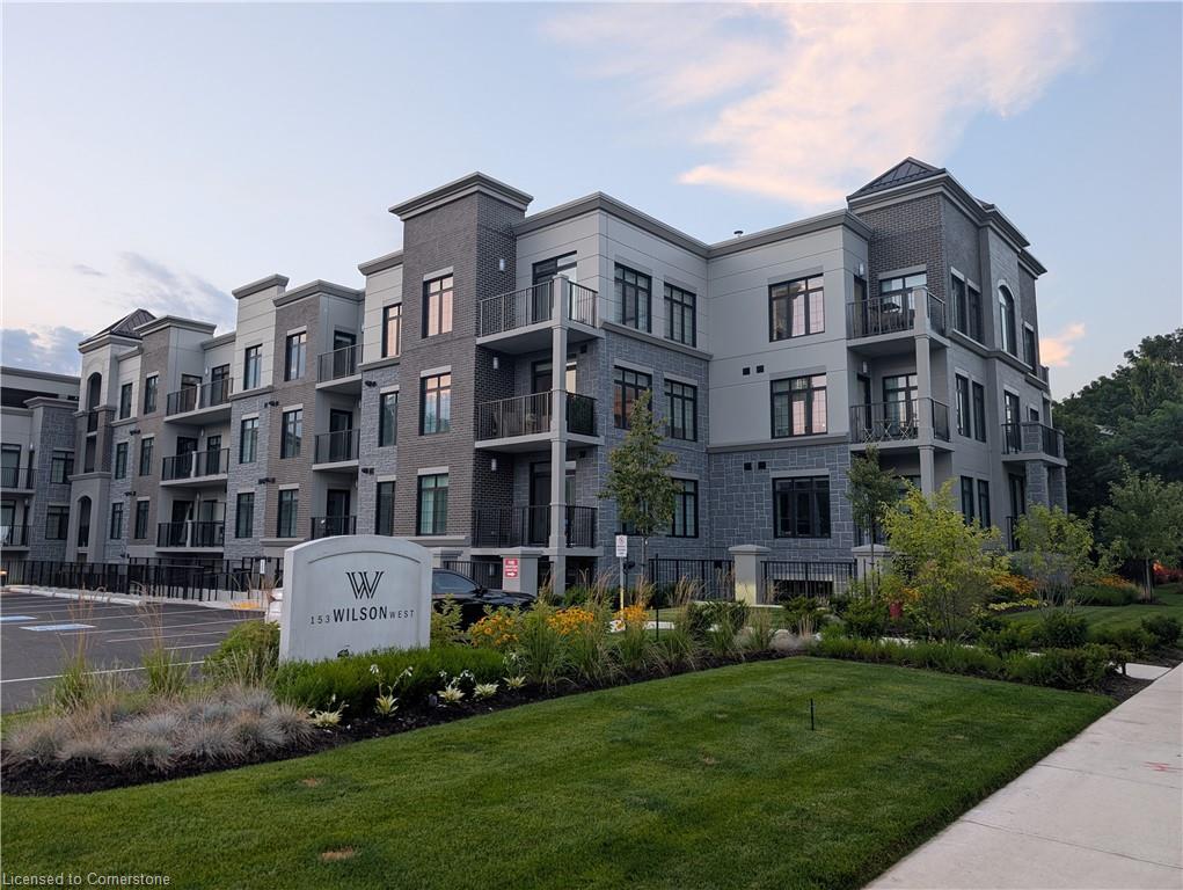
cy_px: 445
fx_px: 821
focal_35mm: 24
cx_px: 592
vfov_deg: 56.9
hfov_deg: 71.5
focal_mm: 6.9
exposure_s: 1/42.6
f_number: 1.68
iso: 27
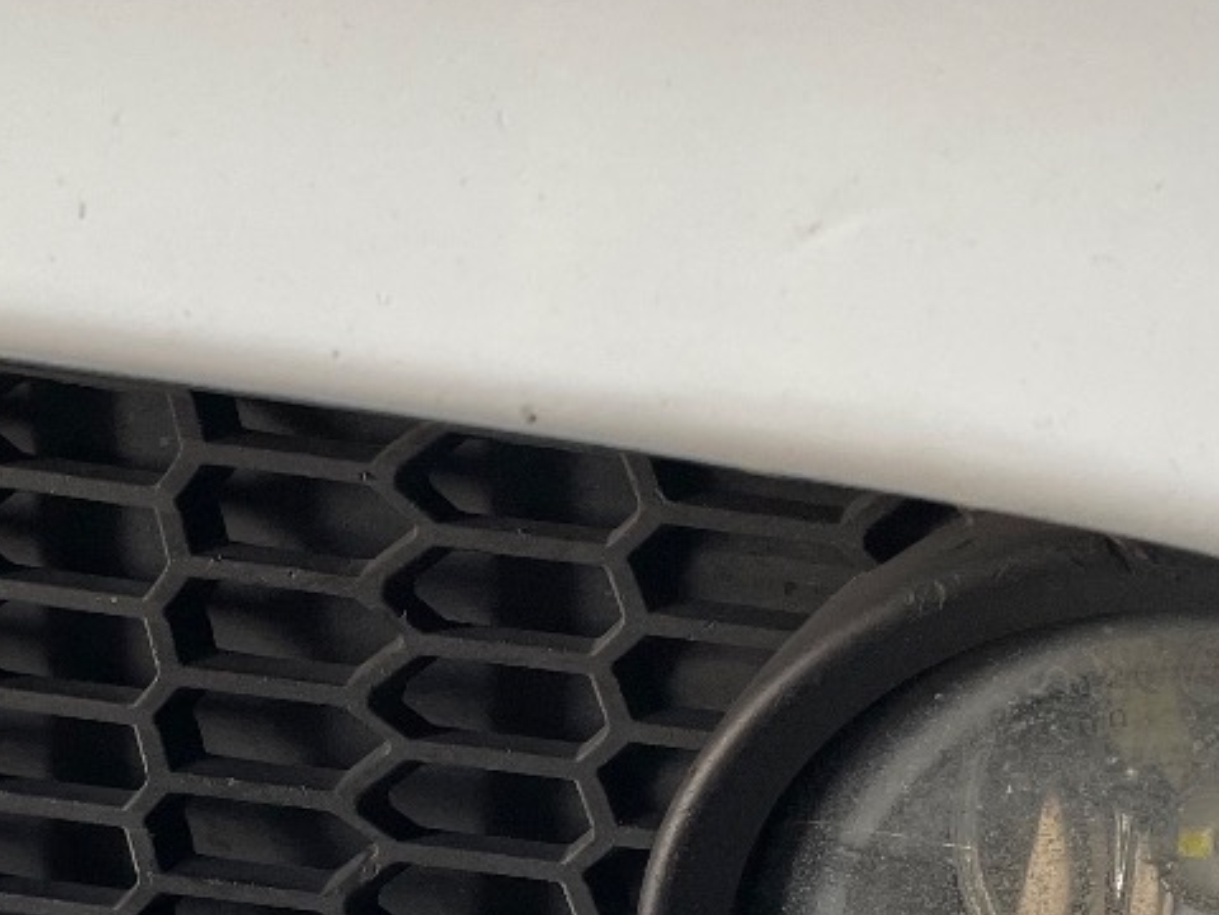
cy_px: 971
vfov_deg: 18.3
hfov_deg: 24.8
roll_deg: -2.5
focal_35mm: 78
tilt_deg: -22.9
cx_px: 335
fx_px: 2747
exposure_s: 1/60
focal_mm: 4.2
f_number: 1.6
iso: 80
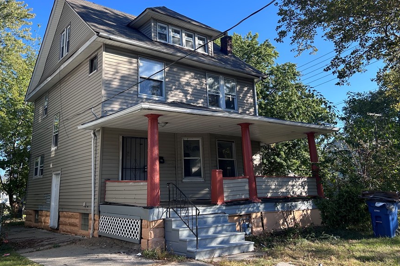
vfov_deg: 40.8
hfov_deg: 58.6
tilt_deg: +14.9
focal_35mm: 32
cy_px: 96
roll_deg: +2.5
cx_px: 182
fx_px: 356
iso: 50
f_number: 1.5
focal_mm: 5.7
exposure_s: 1/1361
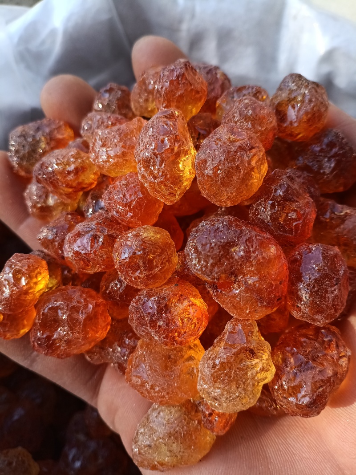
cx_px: 178
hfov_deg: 53.1
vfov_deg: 67.3
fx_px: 357
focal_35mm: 26
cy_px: 238
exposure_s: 1/123
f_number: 1.8
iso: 101
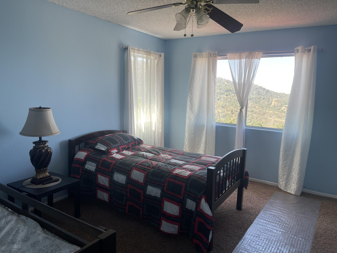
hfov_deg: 69.4
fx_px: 243
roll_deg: -0.9
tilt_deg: -7.7
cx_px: 168
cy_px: 126
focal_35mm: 25
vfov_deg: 54.9
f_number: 1.6
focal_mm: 5.1
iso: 32
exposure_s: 1/200
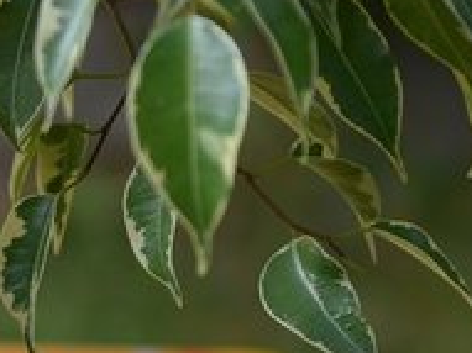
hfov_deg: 4.2
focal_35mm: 476
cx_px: -213
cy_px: 389
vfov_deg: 3.1
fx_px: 6480
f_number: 5.6
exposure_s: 1/400
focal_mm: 105
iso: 200
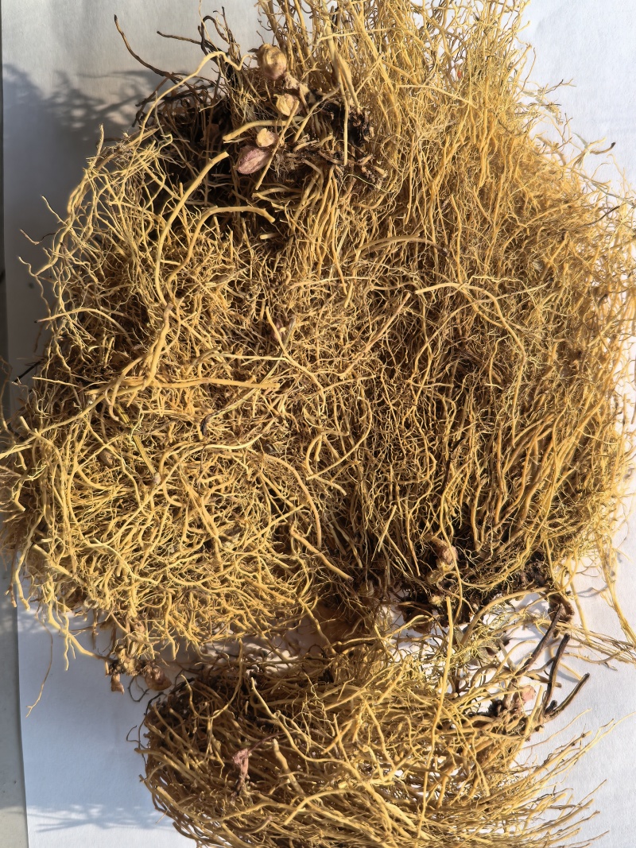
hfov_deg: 51.3
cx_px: 318
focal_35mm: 27
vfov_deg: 65.3
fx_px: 662
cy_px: 424
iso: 50
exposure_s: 1/404
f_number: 1.4
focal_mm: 5.75
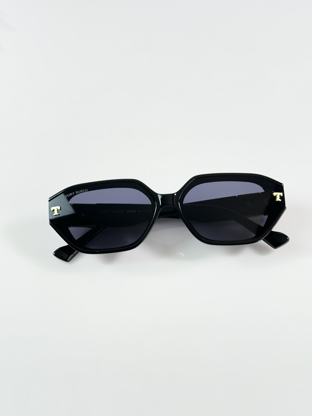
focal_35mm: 48
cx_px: 156
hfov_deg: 30.3
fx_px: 577
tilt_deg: -53.5
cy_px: 208
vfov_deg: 39.7
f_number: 1.78
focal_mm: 6.86
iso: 50
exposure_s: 1/100
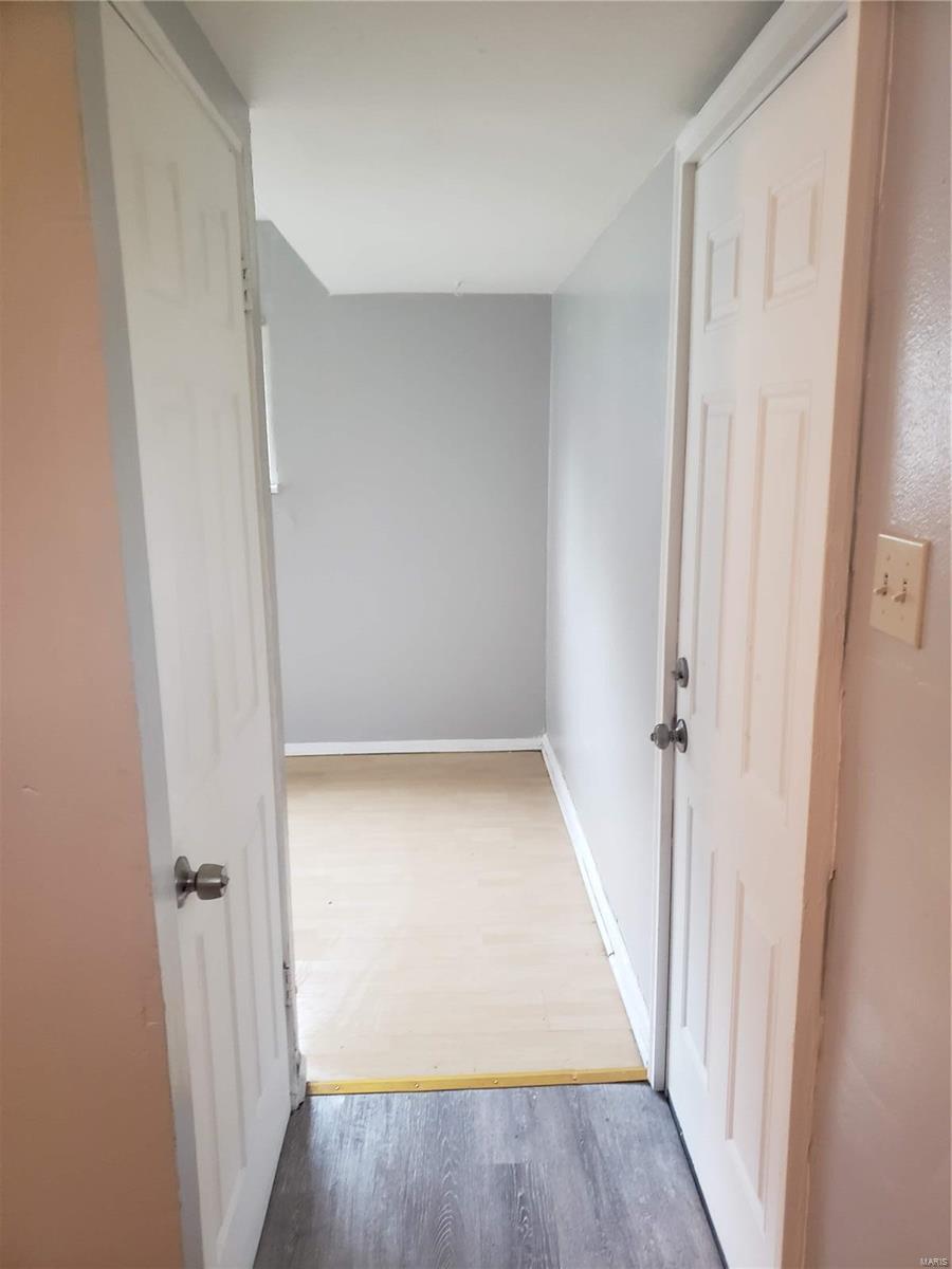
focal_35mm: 26
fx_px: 953
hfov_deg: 53.1
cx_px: 476
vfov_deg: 67.3
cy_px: 634
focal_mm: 4.3
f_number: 1.5
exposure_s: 1/40
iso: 250
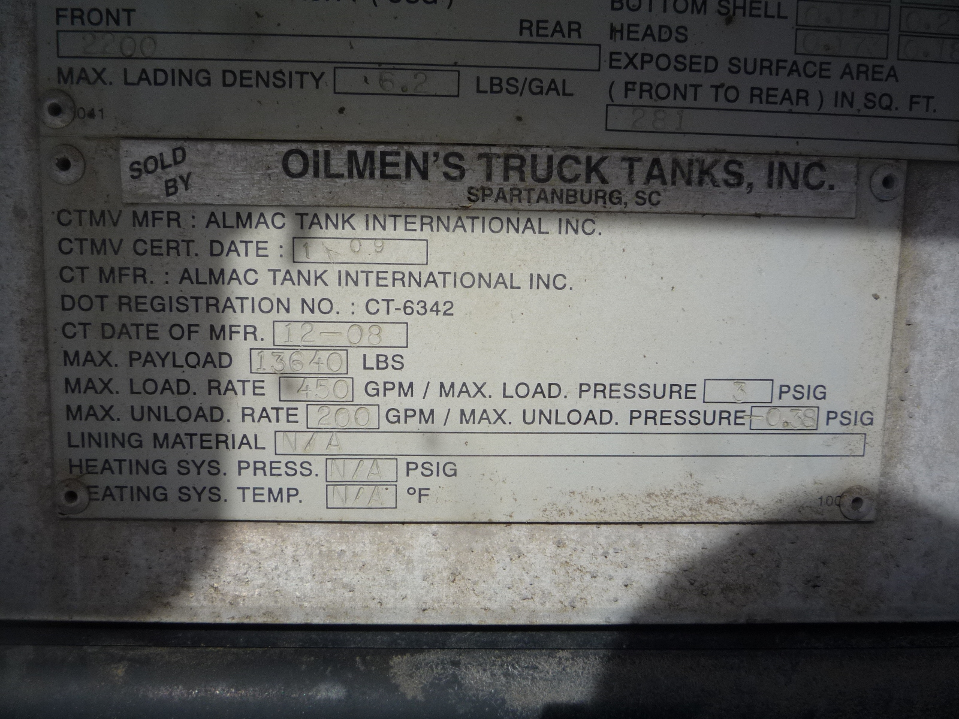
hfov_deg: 60.0
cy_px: 360
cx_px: 480
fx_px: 831
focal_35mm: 30
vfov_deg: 46.8
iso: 100
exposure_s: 1/400
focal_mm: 5.2
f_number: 5
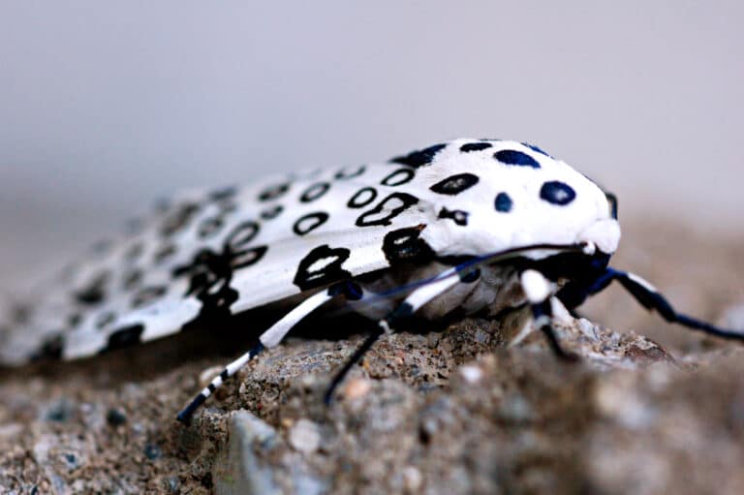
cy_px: 248
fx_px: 1859
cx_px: 372
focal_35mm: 90
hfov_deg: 22.6
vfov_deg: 15.2
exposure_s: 1/1000
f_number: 8
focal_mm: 60
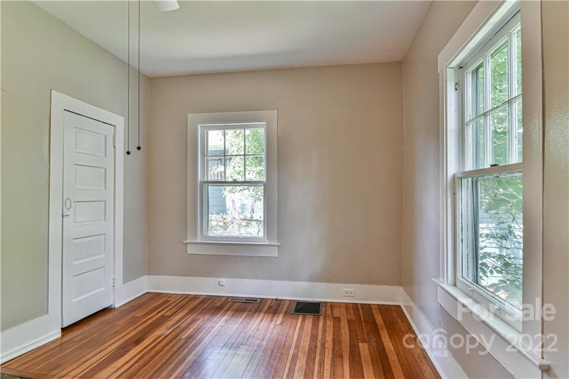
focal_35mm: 20
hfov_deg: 84.0
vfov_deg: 61.9
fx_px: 316
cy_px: 190
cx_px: 284
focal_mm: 20
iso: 1600
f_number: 6.3
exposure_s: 1/160
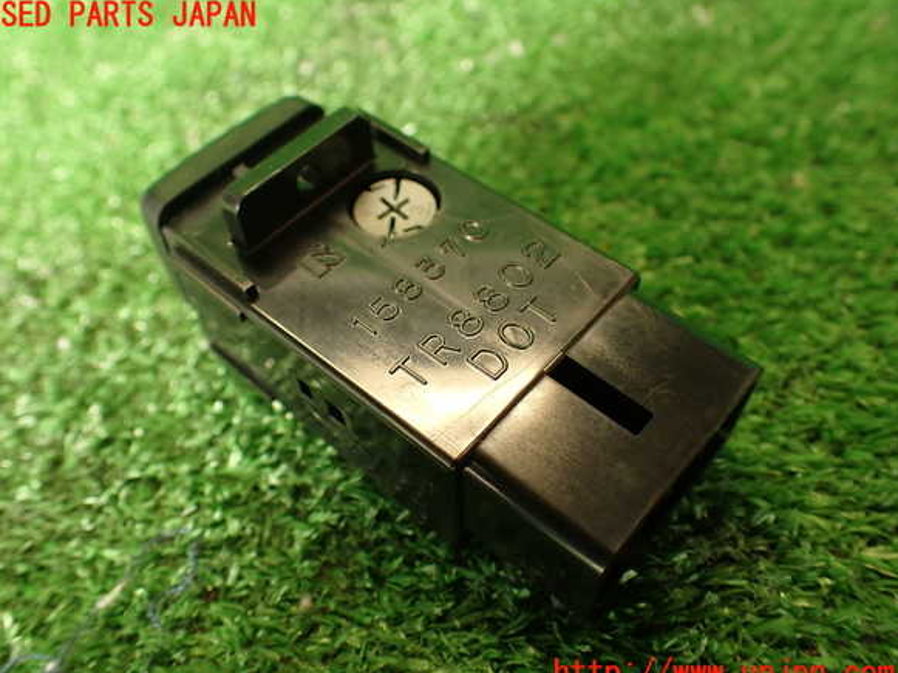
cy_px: 345
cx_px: 439
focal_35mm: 31
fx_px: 804
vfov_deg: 45.4
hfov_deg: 58.4
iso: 200
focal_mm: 5.4
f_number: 2.3
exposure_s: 1/40
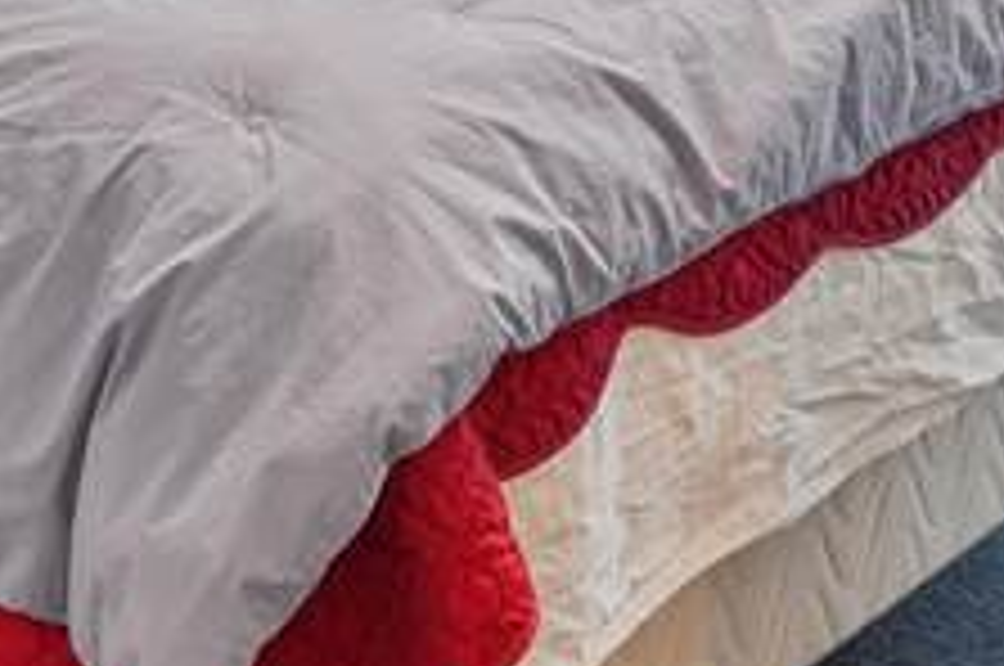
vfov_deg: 12.9
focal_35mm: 92
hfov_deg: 22.1
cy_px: -659
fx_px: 2562
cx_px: 644
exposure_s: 1/8
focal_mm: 16
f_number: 10
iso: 400
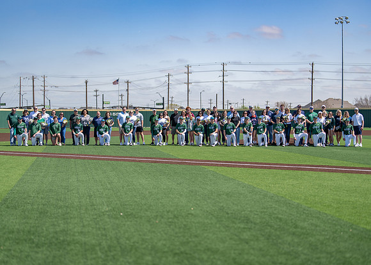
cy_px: 132
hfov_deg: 35.2
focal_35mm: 55
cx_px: 190
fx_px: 585
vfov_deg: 25.5
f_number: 1.3
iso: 100
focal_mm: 50
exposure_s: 1/8000
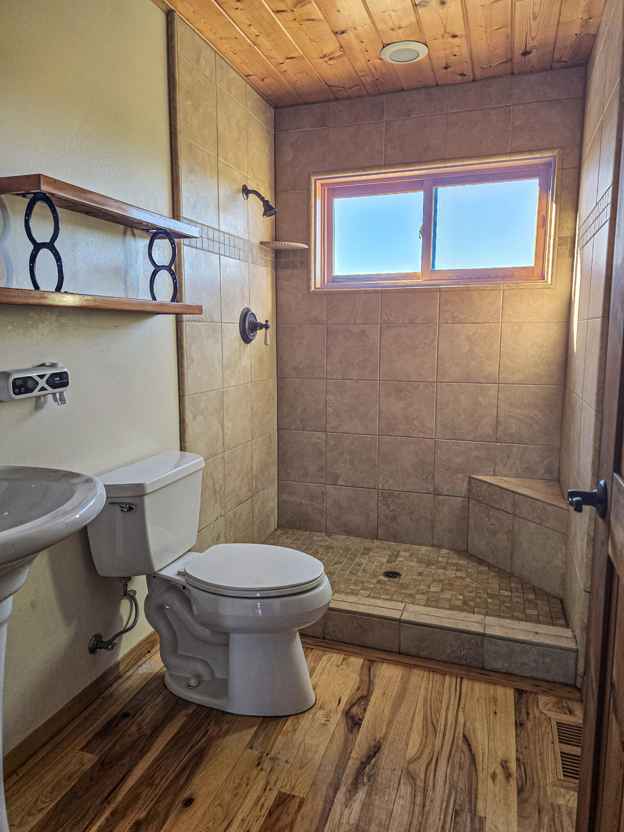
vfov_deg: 73.9
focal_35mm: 23
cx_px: 312
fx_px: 553
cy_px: 416
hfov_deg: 58.9
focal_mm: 6.3
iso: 160
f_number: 1.7
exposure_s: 1/180
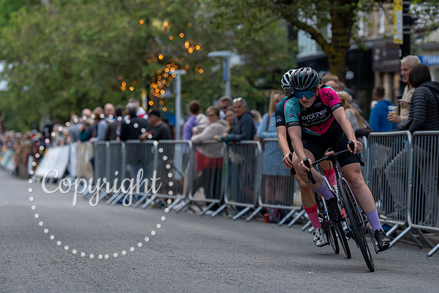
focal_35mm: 183
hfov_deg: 11.2
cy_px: 100
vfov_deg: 7.5
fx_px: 2237
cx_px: 289
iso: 640
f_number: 3.2
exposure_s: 1/800
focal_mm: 133
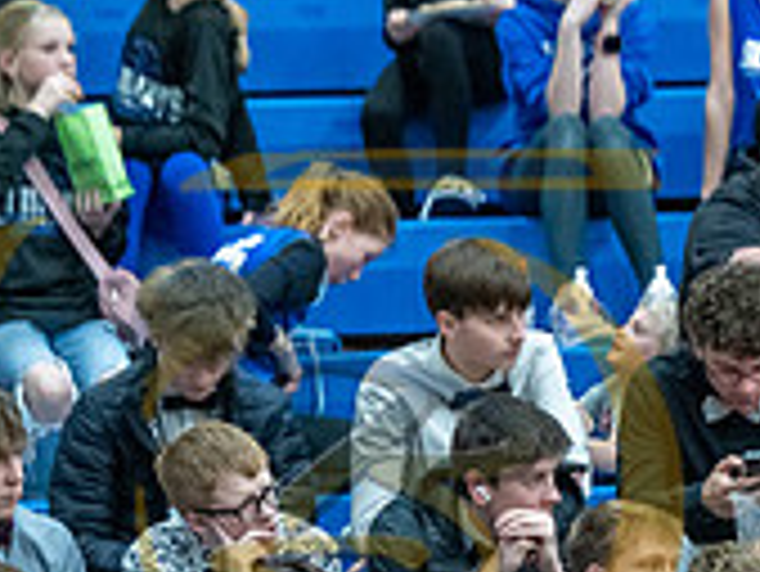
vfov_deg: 3.8
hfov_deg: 5.0
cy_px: 615
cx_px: 319
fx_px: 8678
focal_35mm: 395
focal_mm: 120
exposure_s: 1/640
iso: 4000
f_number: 2.8
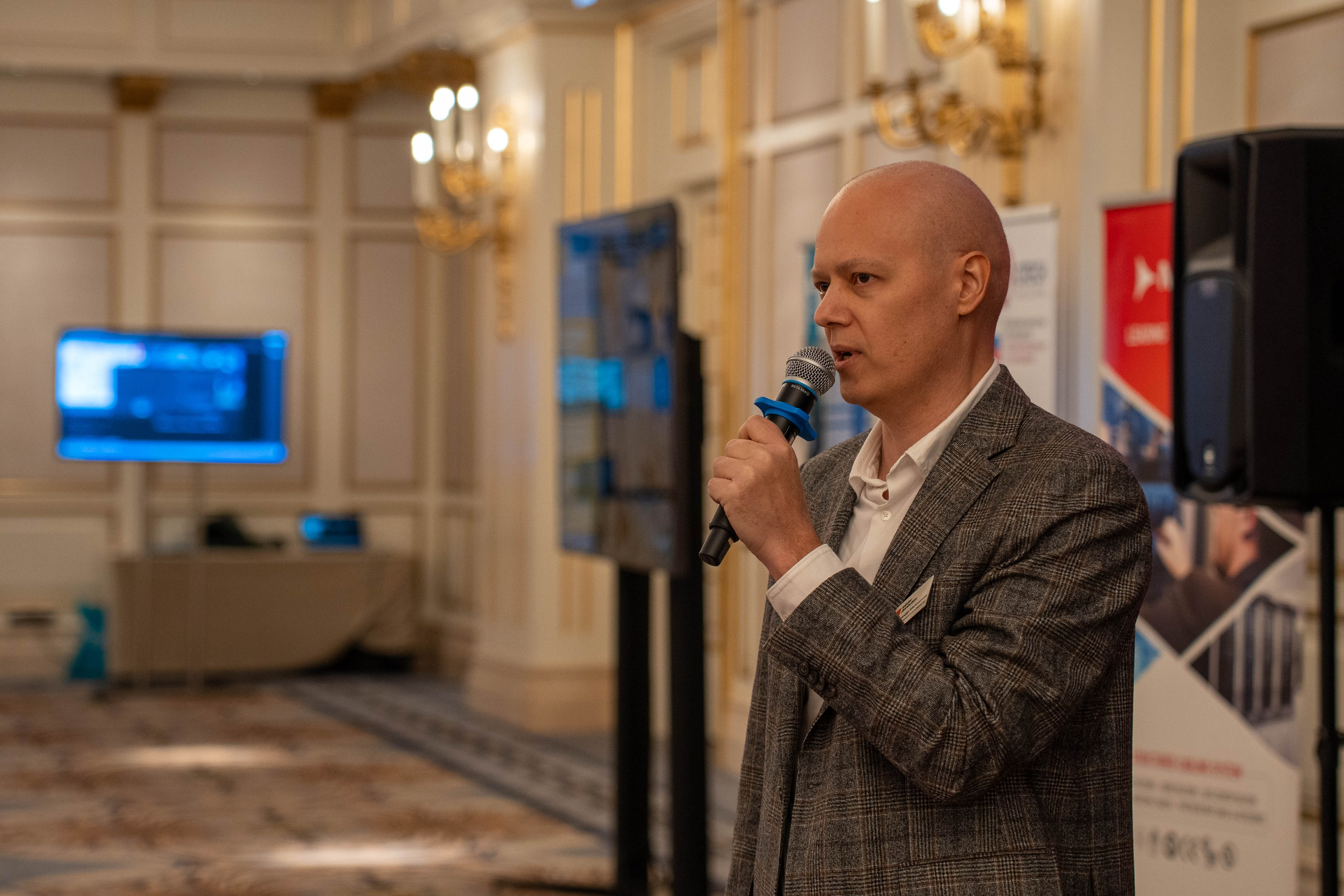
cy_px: 448
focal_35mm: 112
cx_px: 672
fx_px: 4181
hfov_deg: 18.3
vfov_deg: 12.2
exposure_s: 1/200
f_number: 3.2
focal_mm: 75
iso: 800
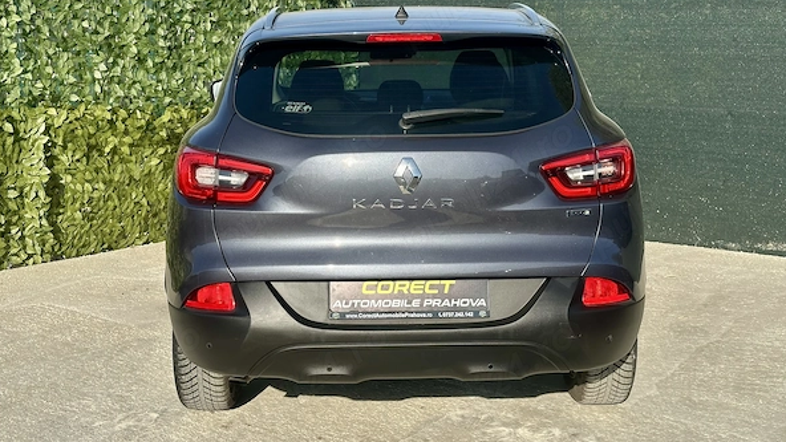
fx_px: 1105
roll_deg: +0.7
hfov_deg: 39.2
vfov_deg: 22.6
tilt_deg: -9.0
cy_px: 202
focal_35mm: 53
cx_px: 394
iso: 64
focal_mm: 6.86
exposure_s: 1/2890
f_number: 1.78
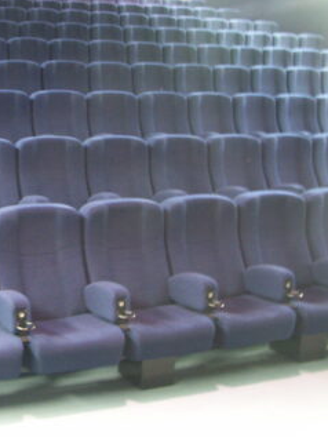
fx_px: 669
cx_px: -18
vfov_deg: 36.2
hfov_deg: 25.8
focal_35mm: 53
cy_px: 219
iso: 200
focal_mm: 7.21
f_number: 2.8
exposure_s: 1/2.5
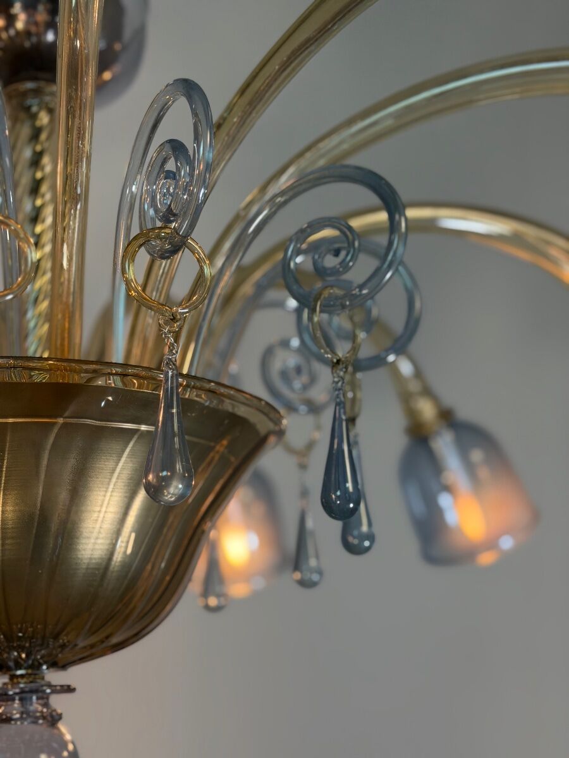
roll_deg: +0.1
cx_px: 284
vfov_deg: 39.7
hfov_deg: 30.3
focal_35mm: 48
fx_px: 1052
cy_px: 379
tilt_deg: +13.5
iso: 125
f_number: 1.78
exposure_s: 1/100
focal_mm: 6.76
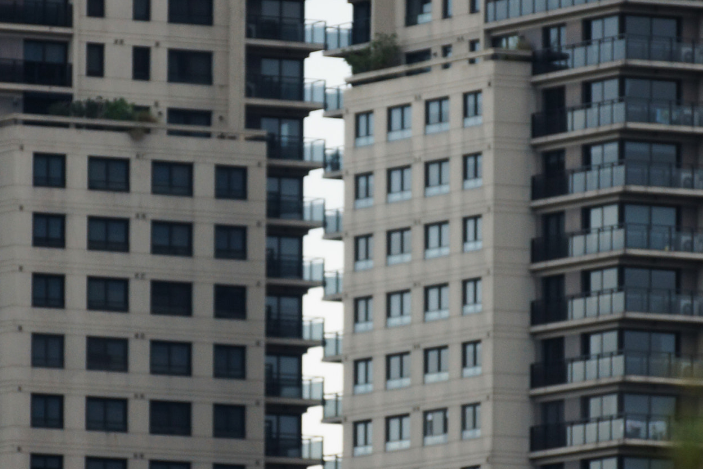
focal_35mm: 735
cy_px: 225
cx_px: 329
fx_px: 14352
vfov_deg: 1.9
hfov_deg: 2.8
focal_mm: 300
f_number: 5.6
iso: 400
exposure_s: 1/500
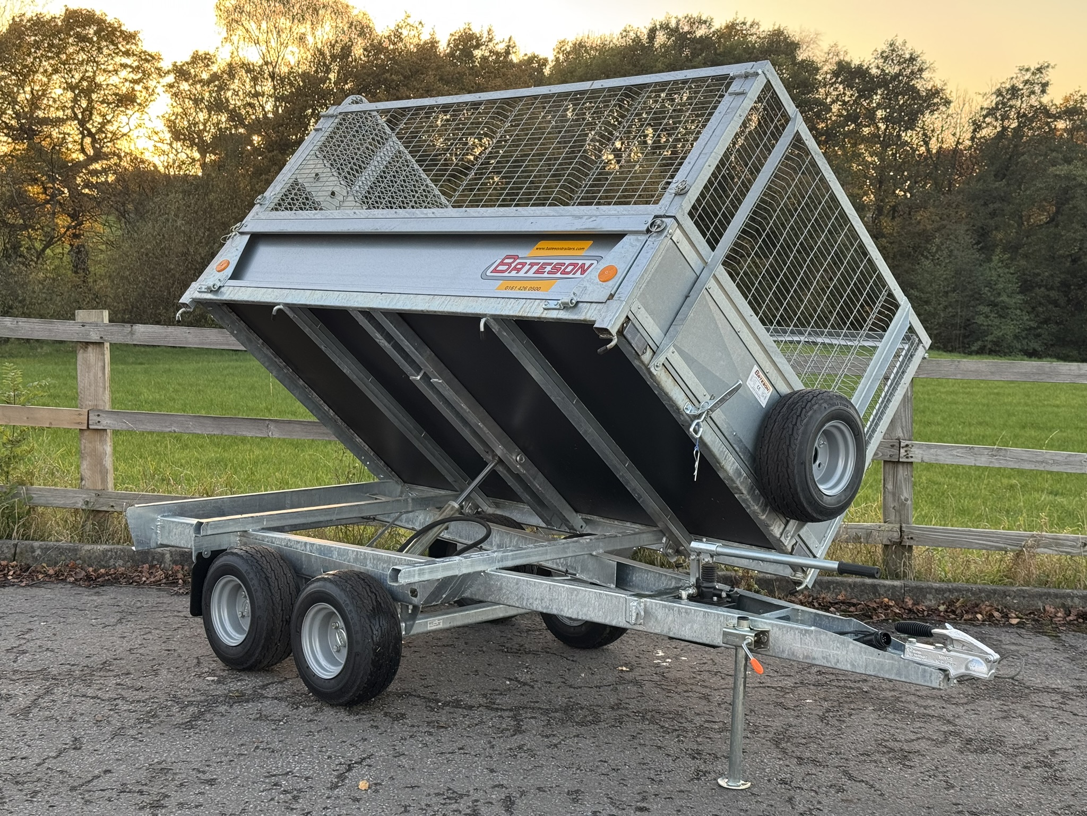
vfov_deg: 30.3
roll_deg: -0.3
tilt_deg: -6.6
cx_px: 544
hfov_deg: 39.7
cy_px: 408
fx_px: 1507
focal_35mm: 48
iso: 64
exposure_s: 1/187
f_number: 1.78
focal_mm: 6.76
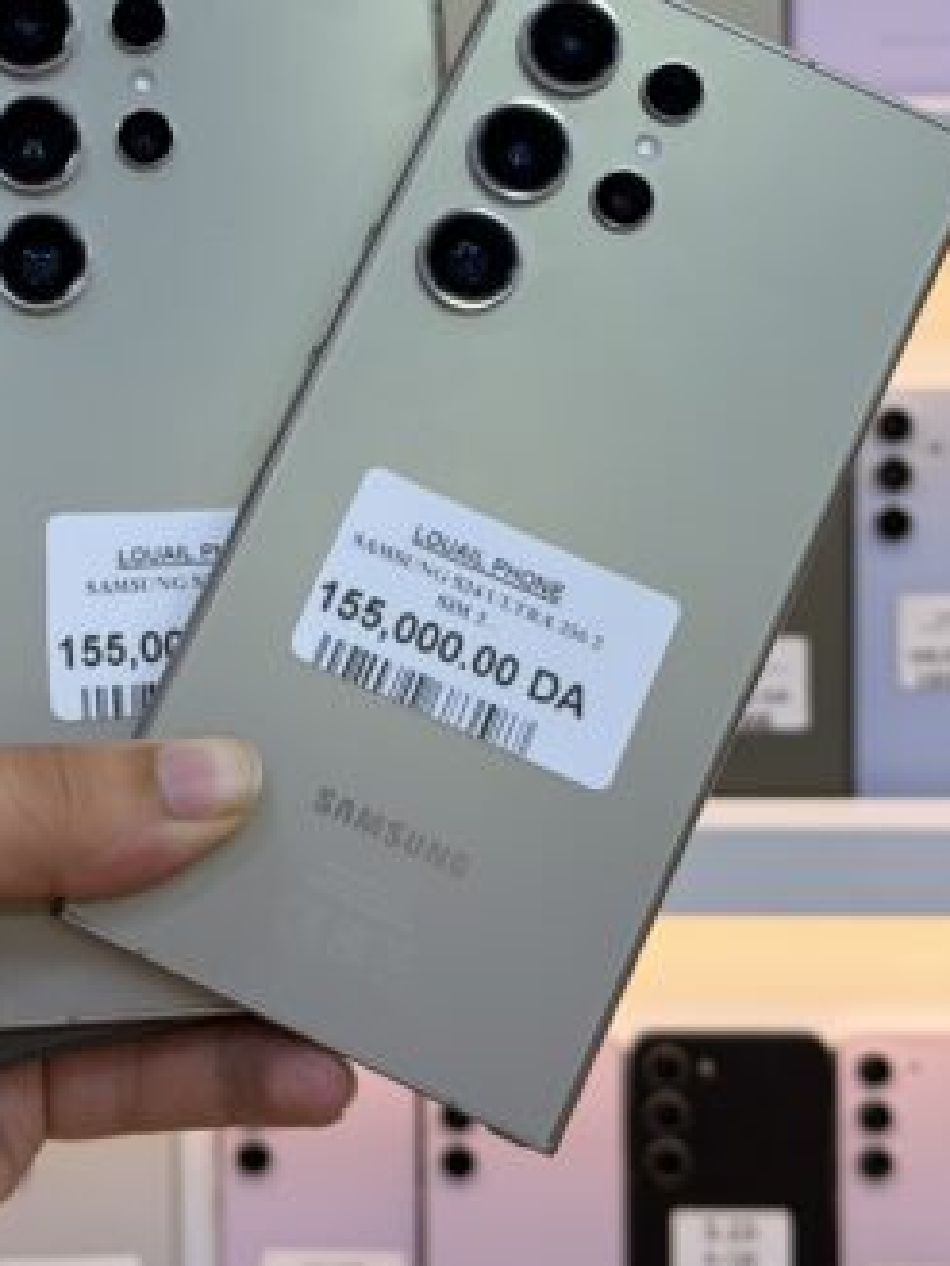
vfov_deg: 26.5
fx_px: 2669
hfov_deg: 20.1
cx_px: 279
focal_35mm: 73
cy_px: 408
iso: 64
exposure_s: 1/420
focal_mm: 6.76
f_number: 1.78
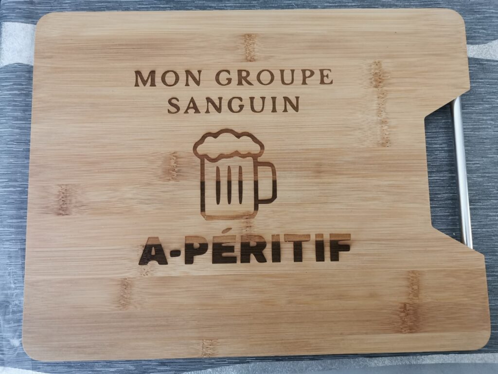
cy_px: 187
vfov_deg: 51.4
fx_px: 388
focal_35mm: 27
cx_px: 249
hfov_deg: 65.3
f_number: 1.8
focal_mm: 5.58
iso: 320
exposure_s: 1/33.3
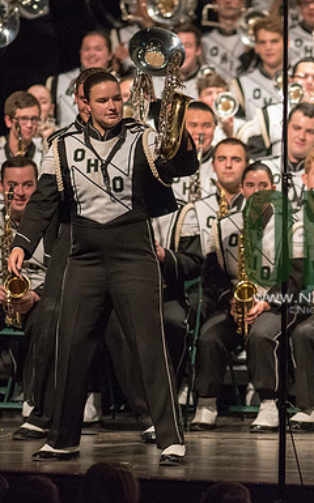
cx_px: 343
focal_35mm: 461
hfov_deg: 2.8
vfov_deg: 4.6
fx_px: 6324
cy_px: 252
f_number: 2.8
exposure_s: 1/500
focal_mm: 300
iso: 4000
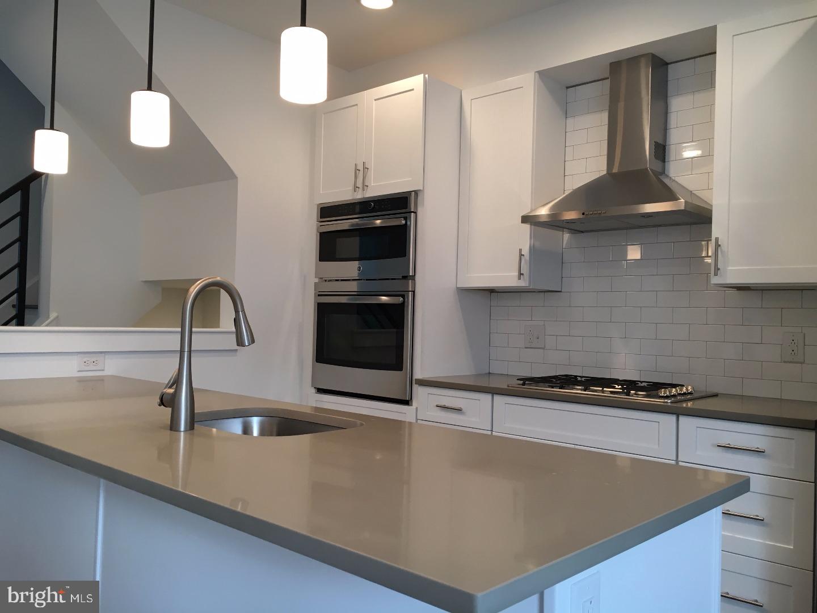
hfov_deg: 61.7
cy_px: 306
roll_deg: -0.3
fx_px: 684
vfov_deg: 48.2
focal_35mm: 29
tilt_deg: +2.3
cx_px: 408
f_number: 2.2
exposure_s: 1/30
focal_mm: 4.15
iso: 50
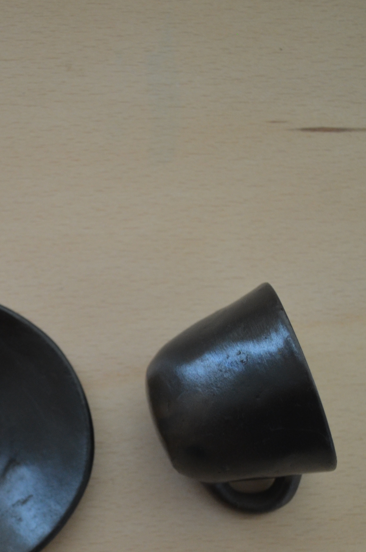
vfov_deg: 30.9
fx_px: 980
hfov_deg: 20.8
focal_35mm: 64
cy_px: 425
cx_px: 46
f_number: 4
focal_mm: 24
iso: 800
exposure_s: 1/60
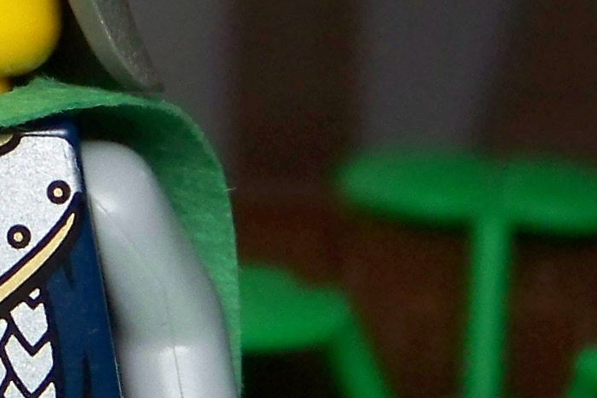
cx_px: -135
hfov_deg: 5.8
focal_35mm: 355
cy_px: 66
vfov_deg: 3.9
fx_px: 5887
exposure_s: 1/30
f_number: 3.2
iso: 200
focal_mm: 13.2
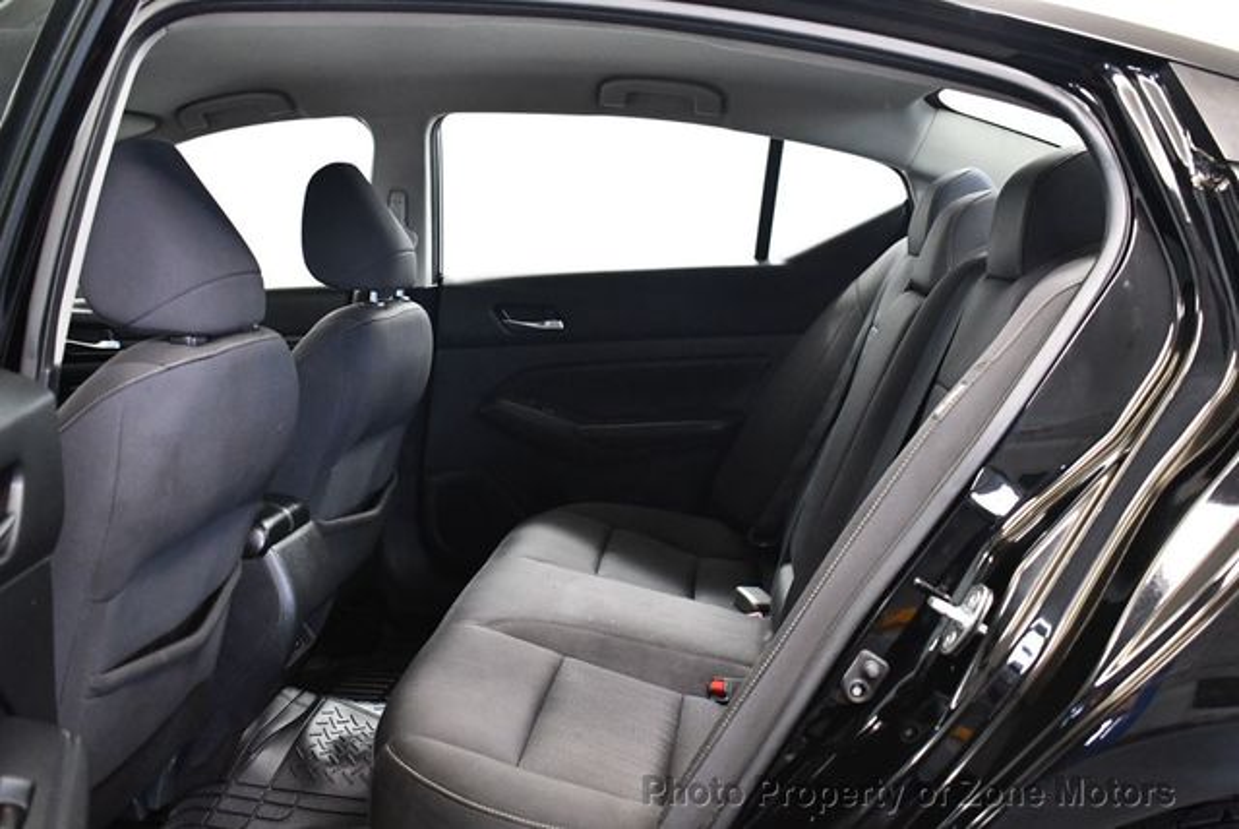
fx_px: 1240
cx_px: 620
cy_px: 414
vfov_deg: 36.9
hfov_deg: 53.1
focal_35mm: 36
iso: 3200
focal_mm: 18
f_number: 3.5
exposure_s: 1/60
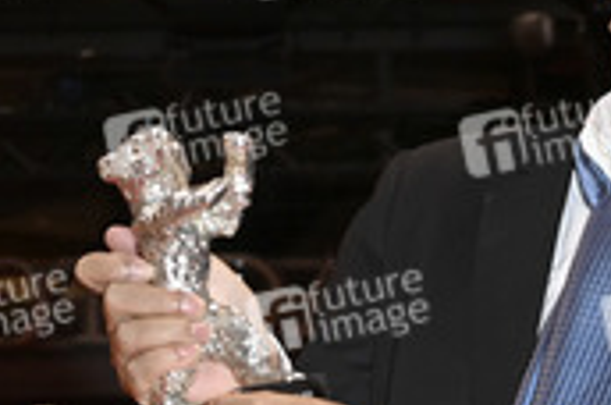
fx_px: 2135
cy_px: 224
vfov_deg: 10.8
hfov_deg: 16.0
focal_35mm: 126
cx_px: 599
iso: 1000
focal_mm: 48
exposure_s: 1/250
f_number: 5.6
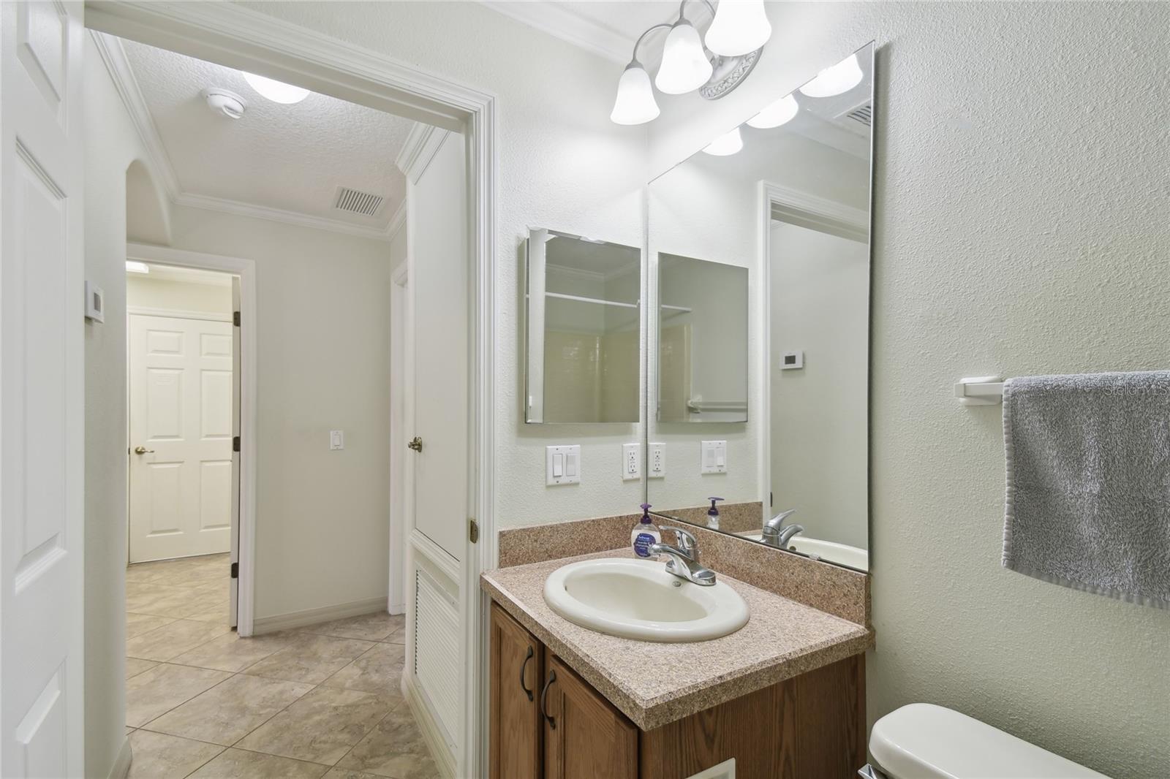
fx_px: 487
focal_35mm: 15
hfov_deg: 100.4
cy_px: 390
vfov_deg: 77.3
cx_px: 585
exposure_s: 1/10
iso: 100
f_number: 7.1
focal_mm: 10
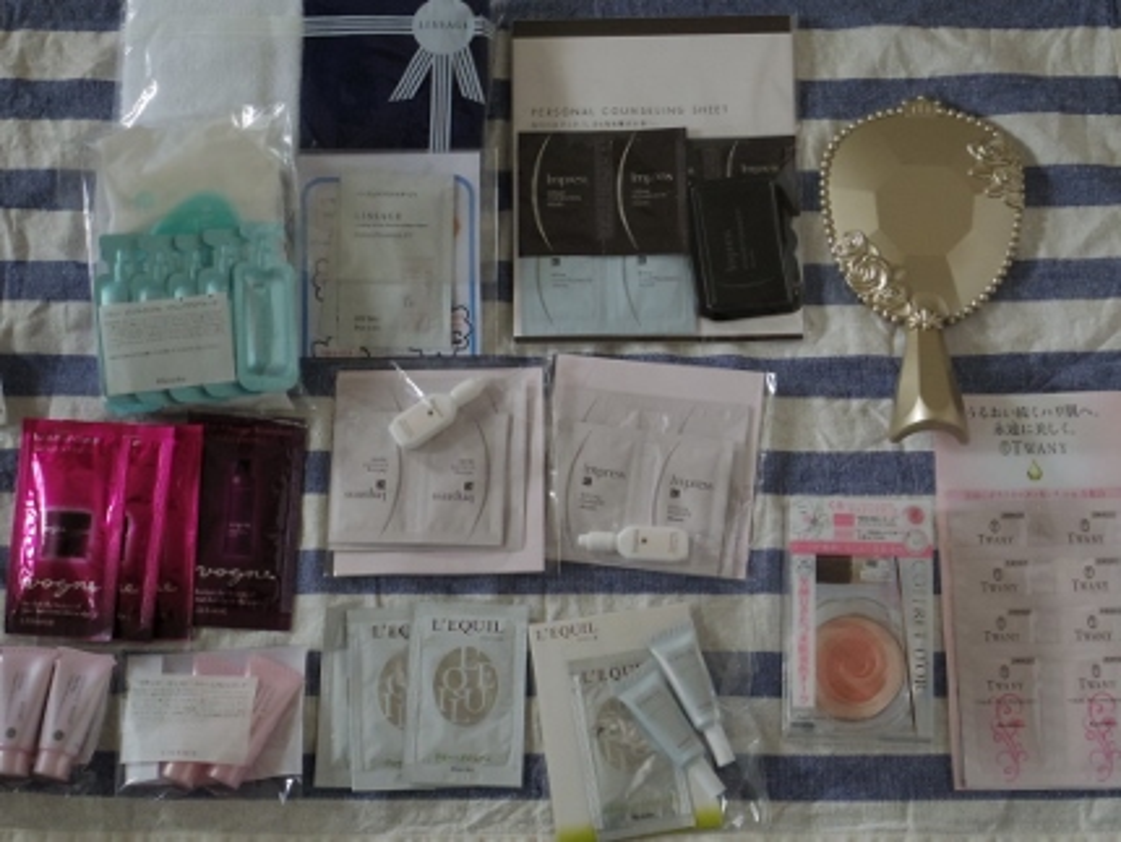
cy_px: 421
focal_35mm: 59
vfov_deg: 24.8
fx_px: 1912
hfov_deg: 32.7
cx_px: 560
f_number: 8
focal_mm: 12.8
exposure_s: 1/13
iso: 800
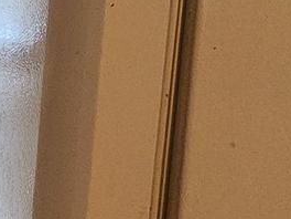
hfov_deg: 15.5
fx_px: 597
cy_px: 21
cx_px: -394
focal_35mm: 71
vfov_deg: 20.3
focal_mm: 2.2
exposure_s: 1/60
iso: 320
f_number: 2.2
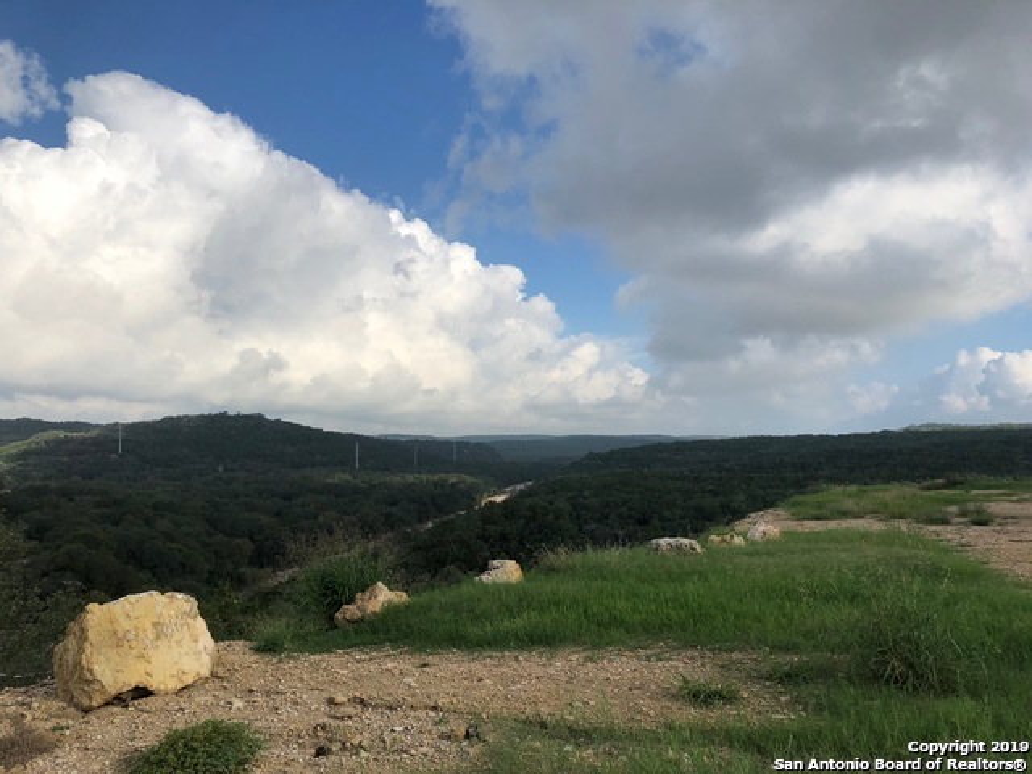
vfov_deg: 49.7
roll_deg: +0.0
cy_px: 387
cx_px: 516
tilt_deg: +2.2
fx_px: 835
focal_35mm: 28
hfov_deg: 63.4
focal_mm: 4
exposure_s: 1/3472
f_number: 1.8
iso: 25
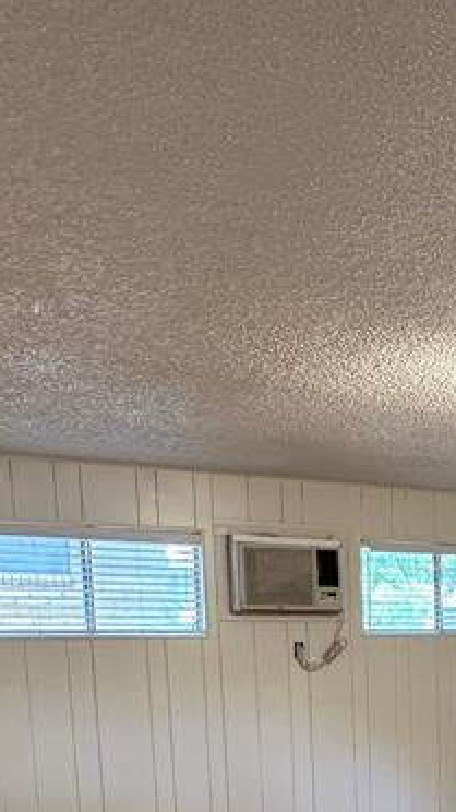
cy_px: 762
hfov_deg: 25.9
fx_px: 904
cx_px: 517
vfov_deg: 43.3
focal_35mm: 42
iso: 200
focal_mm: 2.22
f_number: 2.2
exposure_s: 1/60
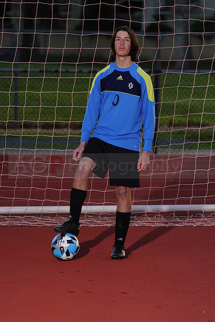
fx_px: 1871
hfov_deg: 6.6
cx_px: 108
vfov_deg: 9.8
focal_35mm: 209
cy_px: 161
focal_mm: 209
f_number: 5.6
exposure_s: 1/250
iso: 320
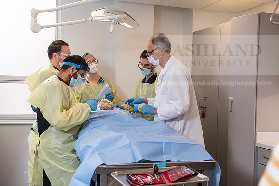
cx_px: 140
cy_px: 93
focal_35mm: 50
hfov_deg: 39.6
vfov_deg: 27.0
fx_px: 388
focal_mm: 50
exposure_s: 1/200
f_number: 4.5
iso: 400
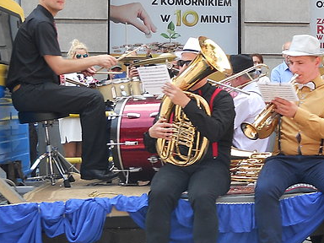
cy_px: 113
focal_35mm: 96
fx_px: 899
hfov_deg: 20.3
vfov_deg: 15.4
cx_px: 243
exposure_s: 1/200
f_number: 3.1
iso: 80
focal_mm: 6.72
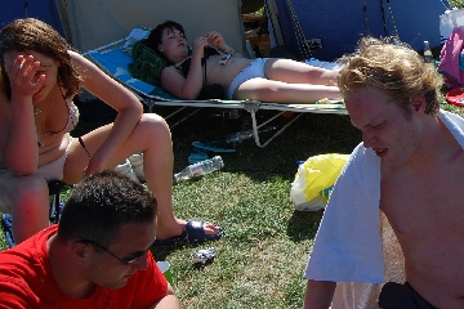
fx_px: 619
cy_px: 70
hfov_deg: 38.6
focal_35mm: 48
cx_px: 407
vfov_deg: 27.6
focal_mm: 18
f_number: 9
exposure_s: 1/320
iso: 200
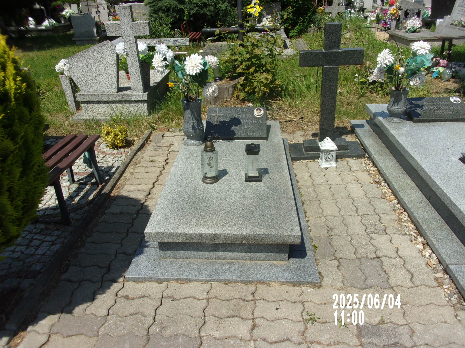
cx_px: 232
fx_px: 376
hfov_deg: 63.4
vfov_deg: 49.7
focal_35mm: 28
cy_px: 174
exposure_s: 1/125
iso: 80
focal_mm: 5.1
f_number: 10.8
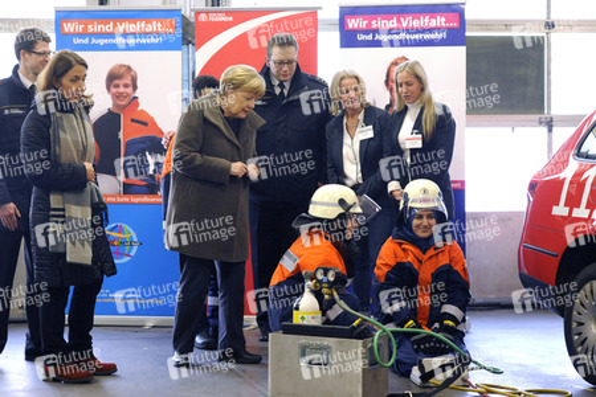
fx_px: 1523
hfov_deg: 22.1
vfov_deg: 14.9
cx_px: 298
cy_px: 198
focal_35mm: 92
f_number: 2.8
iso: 2500
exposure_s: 1/200
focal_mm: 92
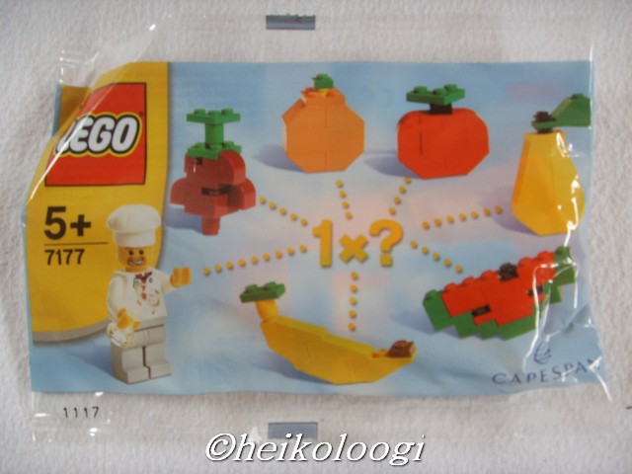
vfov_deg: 36.8
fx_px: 712
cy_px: 237
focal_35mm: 39
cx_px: 316
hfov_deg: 47.9
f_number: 3.5
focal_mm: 6.6
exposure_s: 1/45
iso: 100
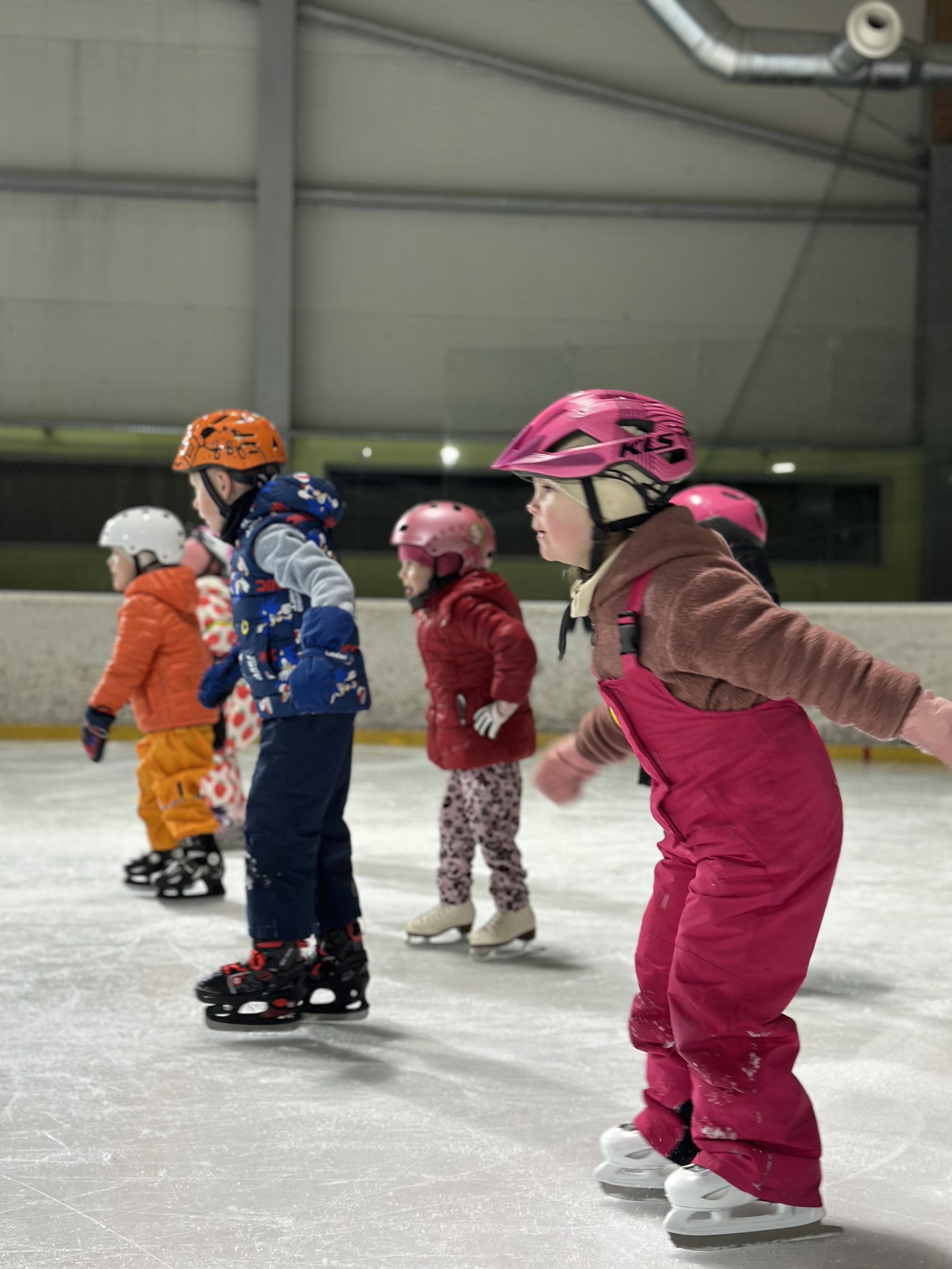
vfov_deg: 39.7
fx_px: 1760
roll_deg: -1.0
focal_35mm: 48
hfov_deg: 30.3
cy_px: 634
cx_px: 476
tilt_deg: +1.0
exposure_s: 1/100
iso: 160
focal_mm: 6.86
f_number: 1.78
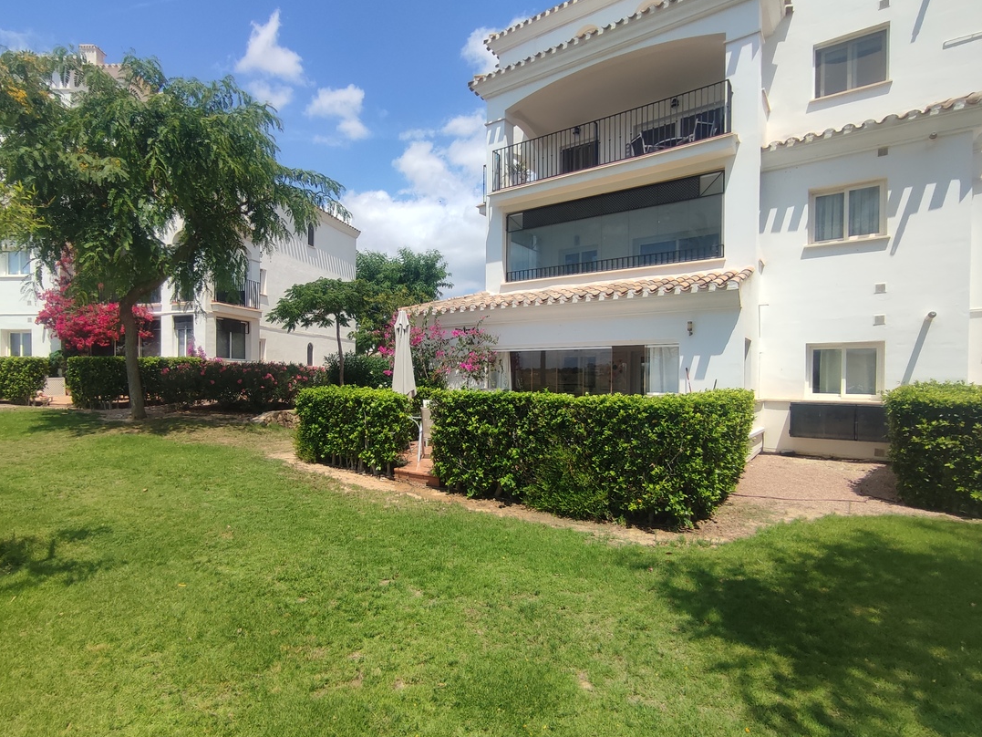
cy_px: 388
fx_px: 539
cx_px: 455
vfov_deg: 68.6
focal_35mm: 19
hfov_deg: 84.5
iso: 50
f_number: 2.2
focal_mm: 1.65
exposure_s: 1/1443
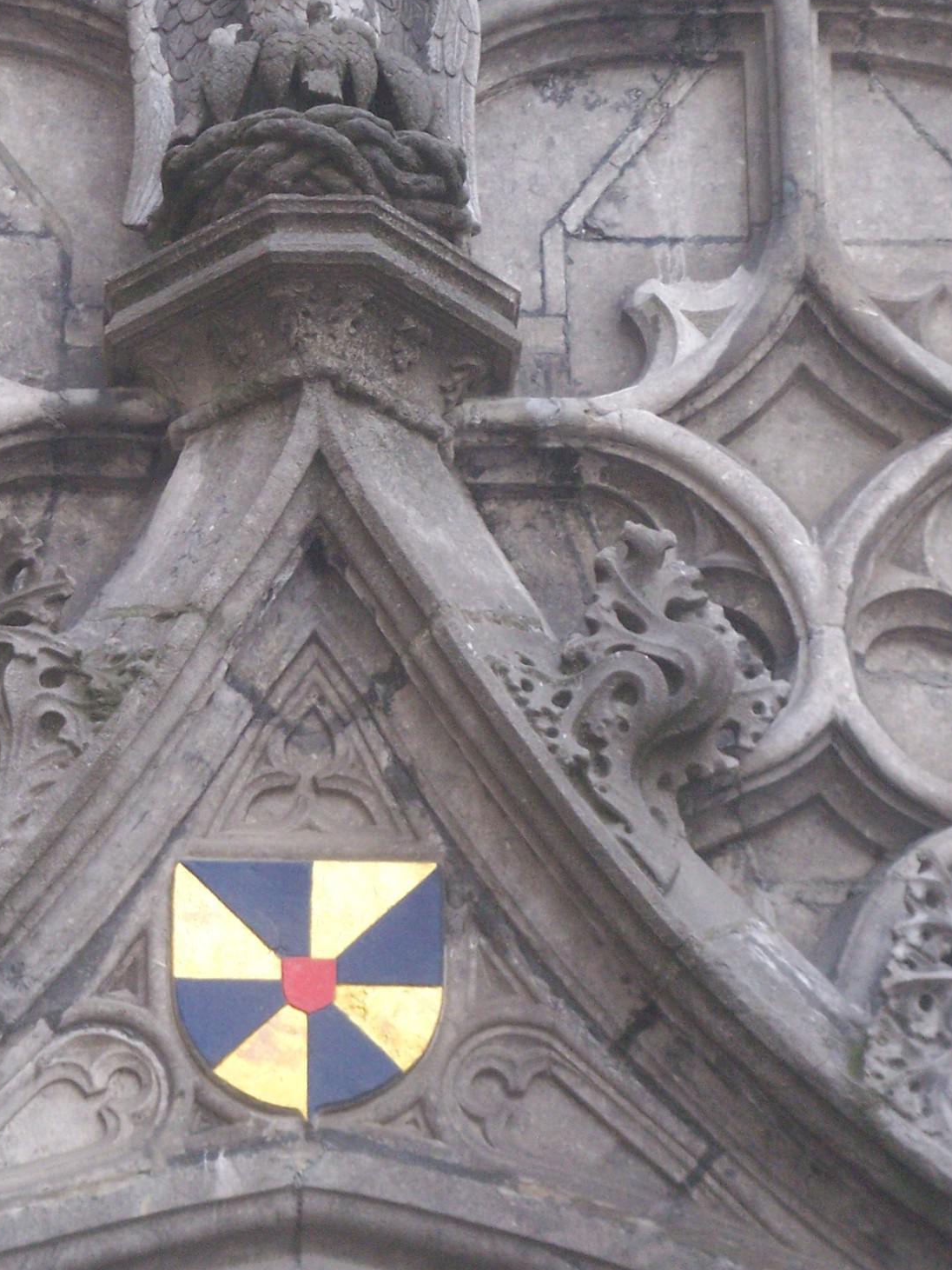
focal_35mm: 164
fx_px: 6013
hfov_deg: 9.0
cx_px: 310
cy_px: 477
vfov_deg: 12.0
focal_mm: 19.2
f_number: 4.4
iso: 200
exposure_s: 1/125
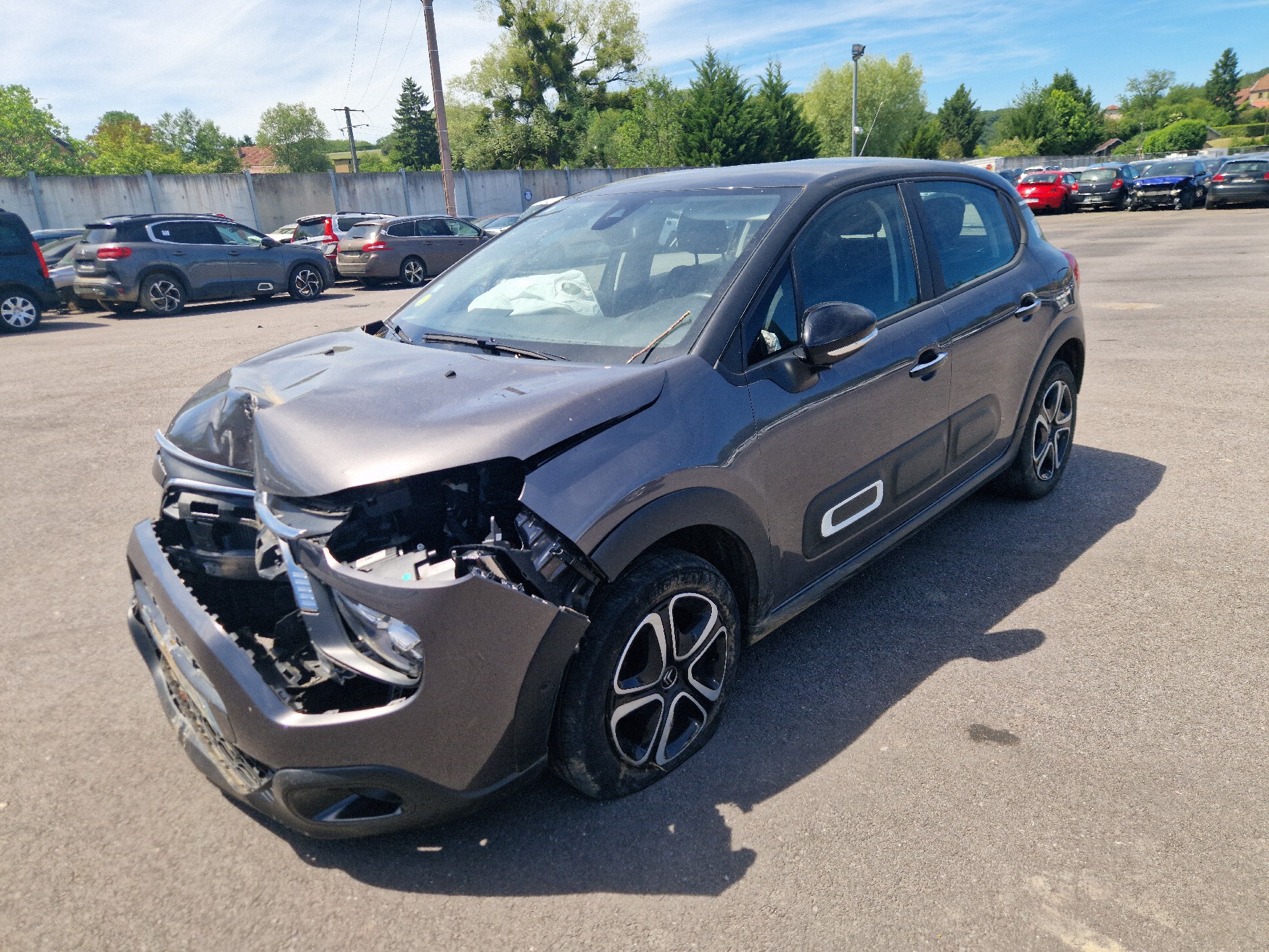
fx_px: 843
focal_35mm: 23
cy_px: 476
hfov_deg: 73.9
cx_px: 634
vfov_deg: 58.9
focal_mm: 5.4
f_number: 1.8
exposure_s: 1/909
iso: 50
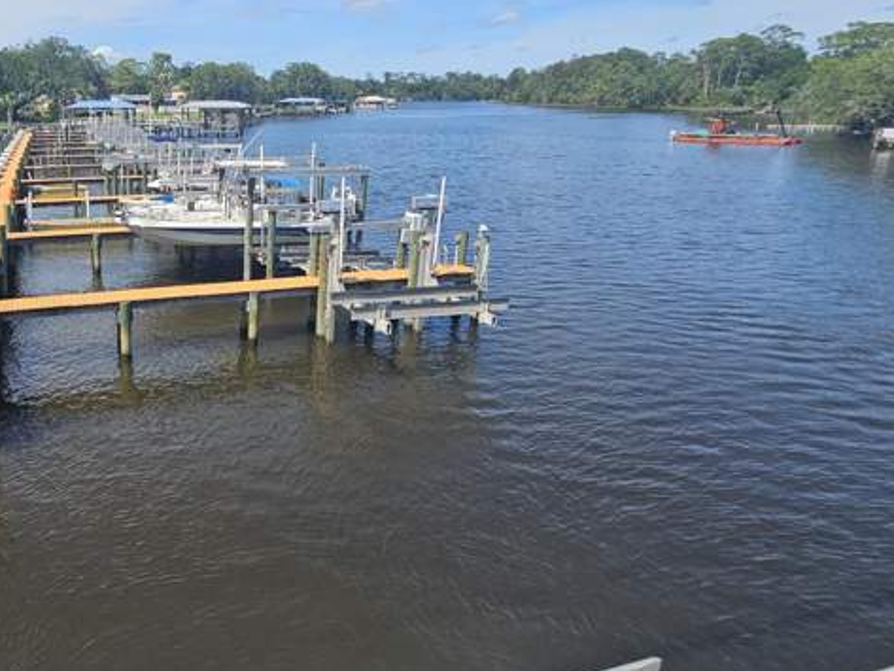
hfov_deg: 70.3
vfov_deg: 60.5
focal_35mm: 22
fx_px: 568
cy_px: 263
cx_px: 204
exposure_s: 1/1973
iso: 50
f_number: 2.2
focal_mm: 2.2
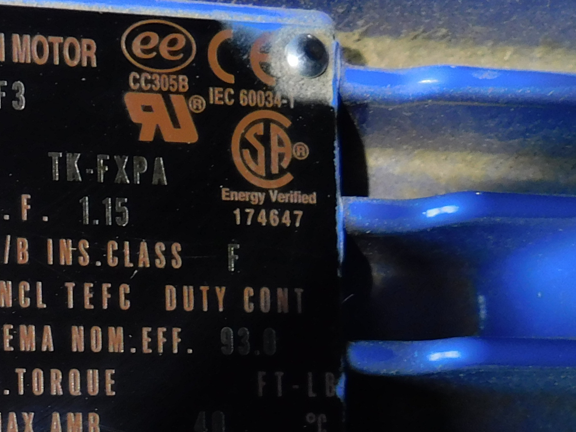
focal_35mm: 82
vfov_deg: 16.9
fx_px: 1365
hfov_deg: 21.5
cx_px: -178
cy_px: 568
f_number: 3.1
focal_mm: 4.5
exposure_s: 1/30
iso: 125
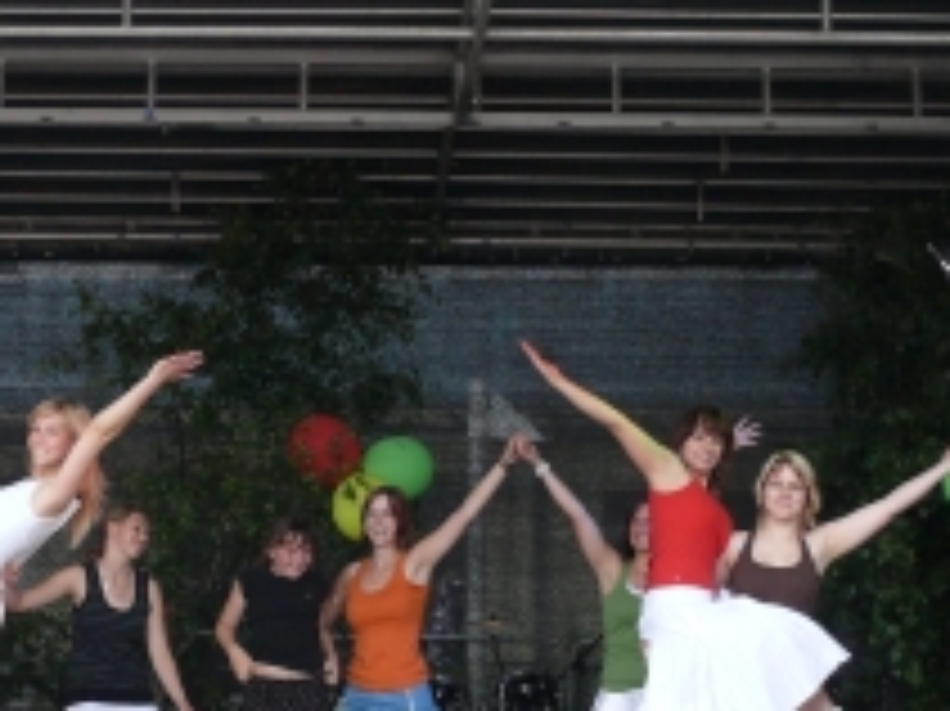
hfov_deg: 21.7
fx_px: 2469
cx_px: 351
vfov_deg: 16.3
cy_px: 583
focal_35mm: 90
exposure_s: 1/250
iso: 200
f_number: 2.8
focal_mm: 8.1
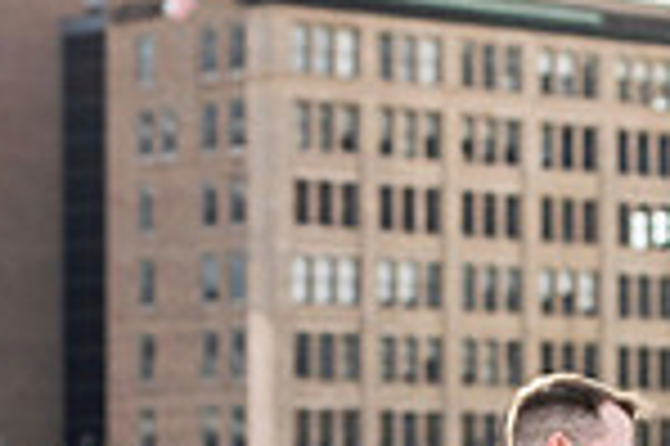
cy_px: 662
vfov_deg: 6.0
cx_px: 648
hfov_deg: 9.0
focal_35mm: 227
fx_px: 4220
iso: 320
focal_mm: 75
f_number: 3.5
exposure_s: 1/2500
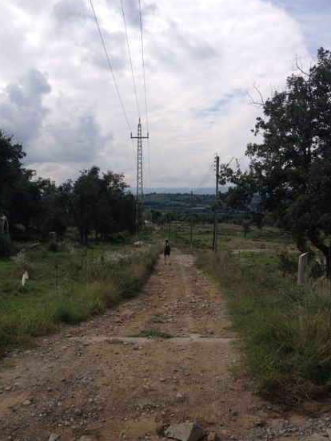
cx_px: 152
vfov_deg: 49.0
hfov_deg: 37.7
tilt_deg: -5.2
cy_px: 235
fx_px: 485
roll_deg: -1.1
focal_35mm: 38
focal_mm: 4.28
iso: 50
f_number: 2.4
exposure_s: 1/2208
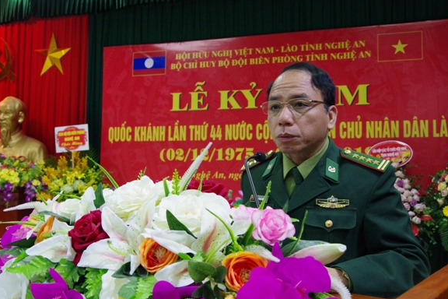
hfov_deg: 48.4
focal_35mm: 40
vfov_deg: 33.4
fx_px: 498
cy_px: 148
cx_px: 209
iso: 6400
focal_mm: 24
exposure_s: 1/125
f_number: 6.3
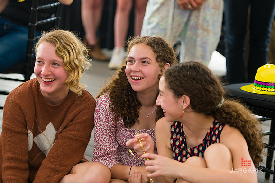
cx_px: 138
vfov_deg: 12.3
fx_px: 854
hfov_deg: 18.3
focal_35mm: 112
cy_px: 79
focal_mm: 98
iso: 400
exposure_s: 1/200
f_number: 3.2
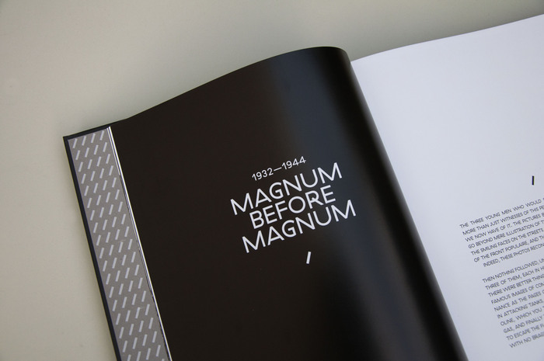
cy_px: 180
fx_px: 566
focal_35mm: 38
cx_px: 272
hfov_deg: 51.3
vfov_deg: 35.4
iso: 400
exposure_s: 1/1000
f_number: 4
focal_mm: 25
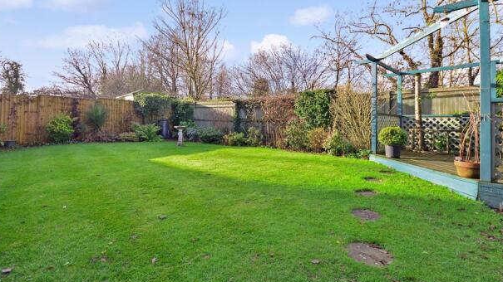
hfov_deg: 95.9
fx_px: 227
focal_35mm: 17
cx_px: 261
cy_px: 113
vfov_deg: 63.3
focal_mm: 10
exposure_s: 1/40
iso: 200
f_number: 8
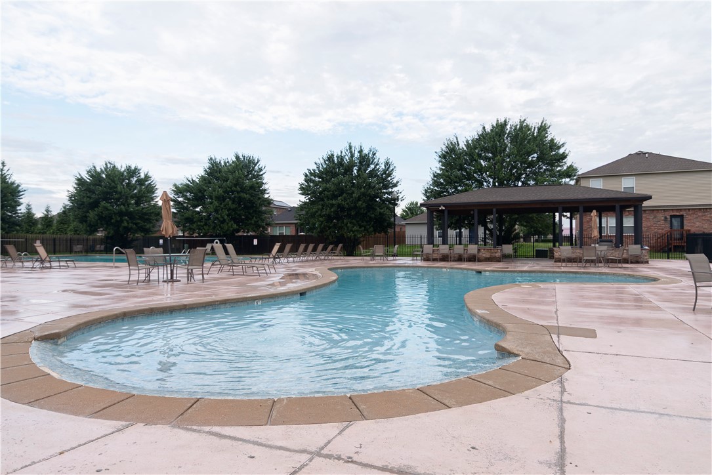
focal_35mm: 24
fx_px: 475
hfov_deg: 73.7
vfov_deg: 53.2
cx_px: 356
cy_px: 238
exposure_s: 1/800
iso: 200
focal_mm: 24
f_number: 3.2
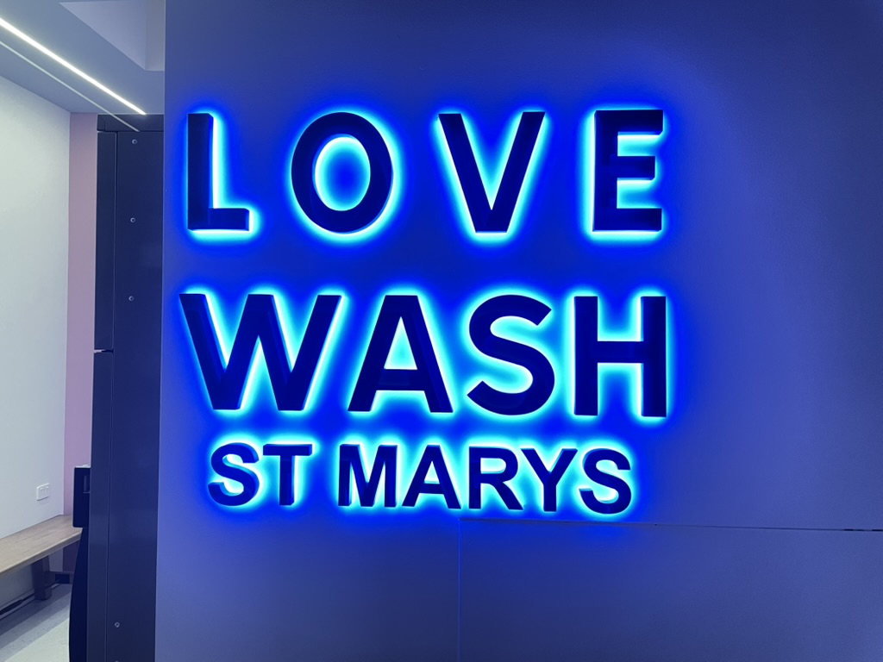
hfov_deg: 67.3
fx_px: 663
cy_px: 331
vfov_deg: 53.1
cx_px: 442
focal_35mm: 26
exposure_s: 1/33
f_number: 1.6
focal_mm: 4.2
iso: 400
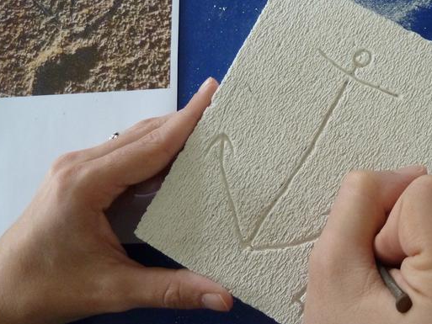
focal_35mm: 39
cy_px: 158
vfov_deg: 36.8
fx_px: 487
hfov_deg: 46.0
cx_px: 328
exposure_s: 1/6
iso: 400
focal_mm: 4.1
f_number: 3.3
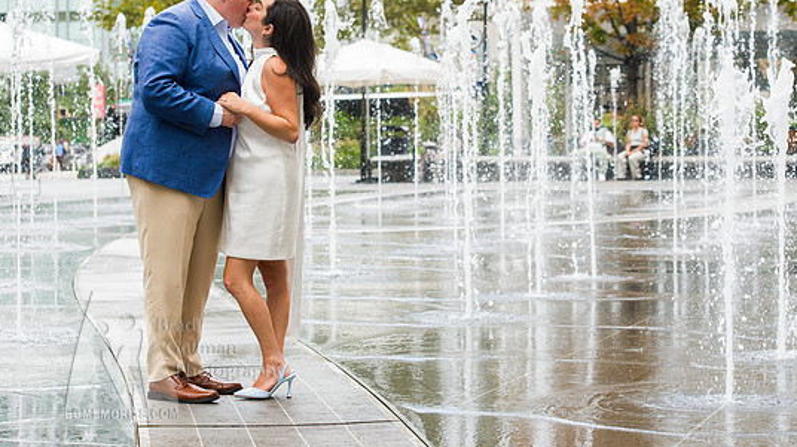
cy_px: 124
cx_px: 382
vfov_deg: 11.7
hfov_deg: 20.8
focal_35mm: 103
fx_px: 2176
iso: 800
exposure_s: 1/320
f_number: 5
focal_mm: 75
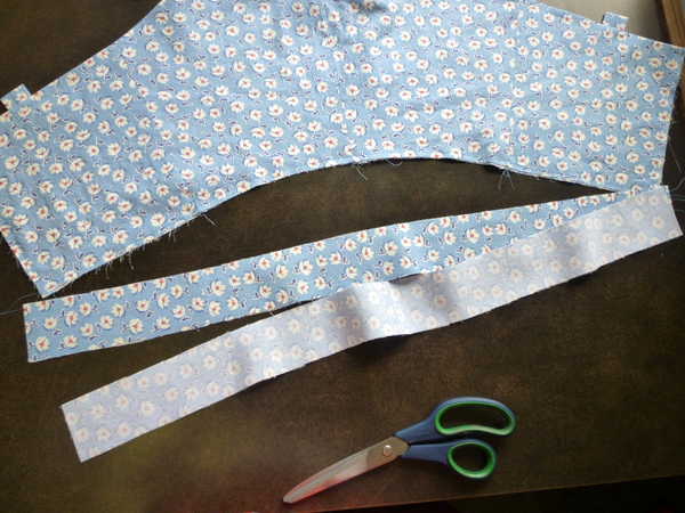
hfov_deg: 61.7
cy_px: 256
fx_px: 574
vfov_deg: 48.2
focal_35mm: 29
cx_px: 342
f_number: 3.3
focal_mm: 5.2
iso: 125
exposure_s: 1/80
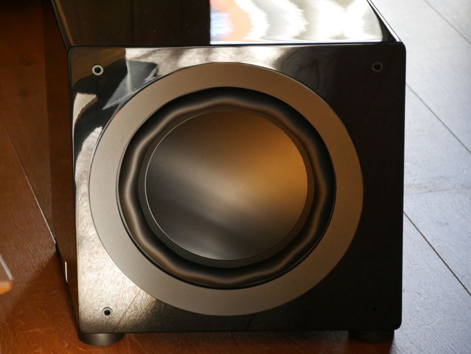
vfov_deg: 8.8
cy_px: 177
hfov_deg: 11.8
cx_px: 236
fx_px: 2287
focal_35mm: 168
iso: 1600
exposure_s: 1/200
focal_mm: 84
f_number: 5.4
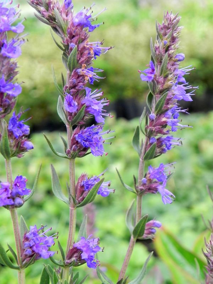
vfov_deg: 29.4
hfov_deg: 22.3
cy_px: 142
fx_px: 541
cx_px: 106
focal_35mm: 66
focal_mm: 11.8
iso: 160
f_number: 3.5
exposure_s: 1/60
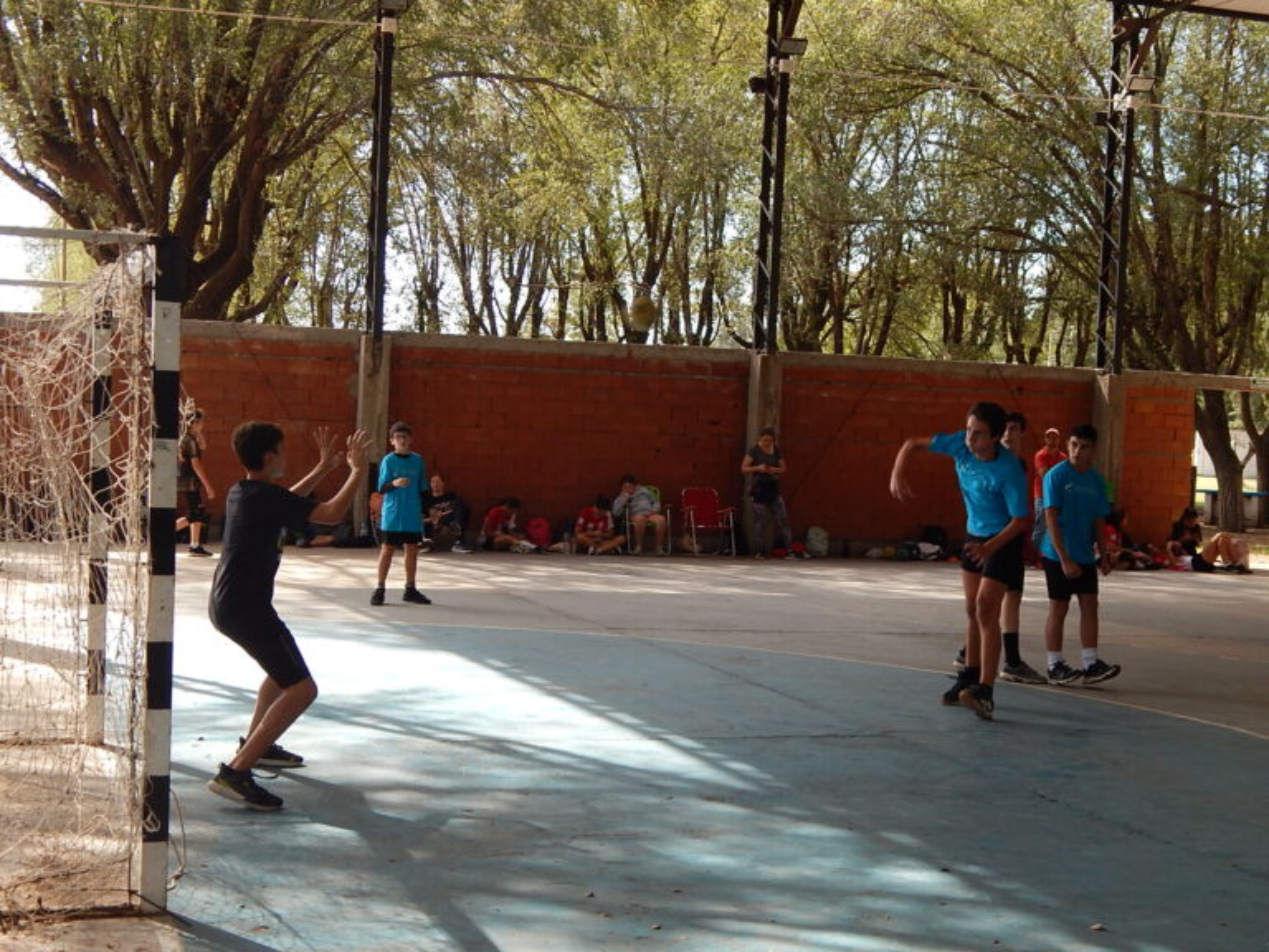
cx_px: 634
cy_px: 476
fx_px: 2016
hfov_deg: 34.9
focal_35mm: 55
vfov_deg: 26.6
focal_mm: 9.7
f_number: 3.8
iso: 140
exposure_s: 1/250
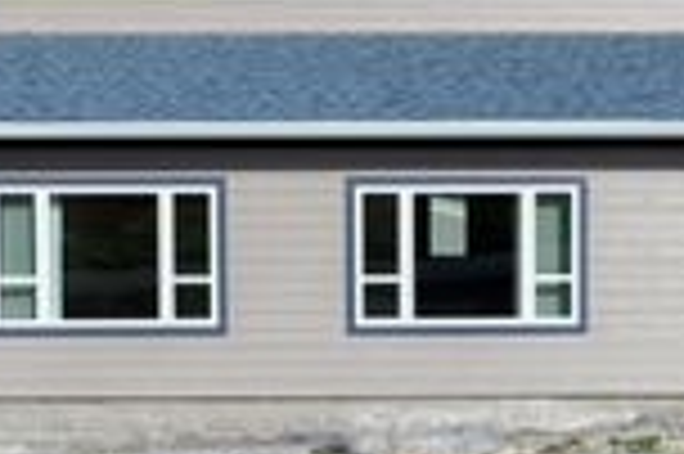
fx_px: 1499
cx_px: 472
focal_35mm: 79
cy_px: 263
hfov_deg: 25.5
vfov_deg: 17.2
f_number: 8
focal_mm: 16
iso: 100
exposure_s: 1/160
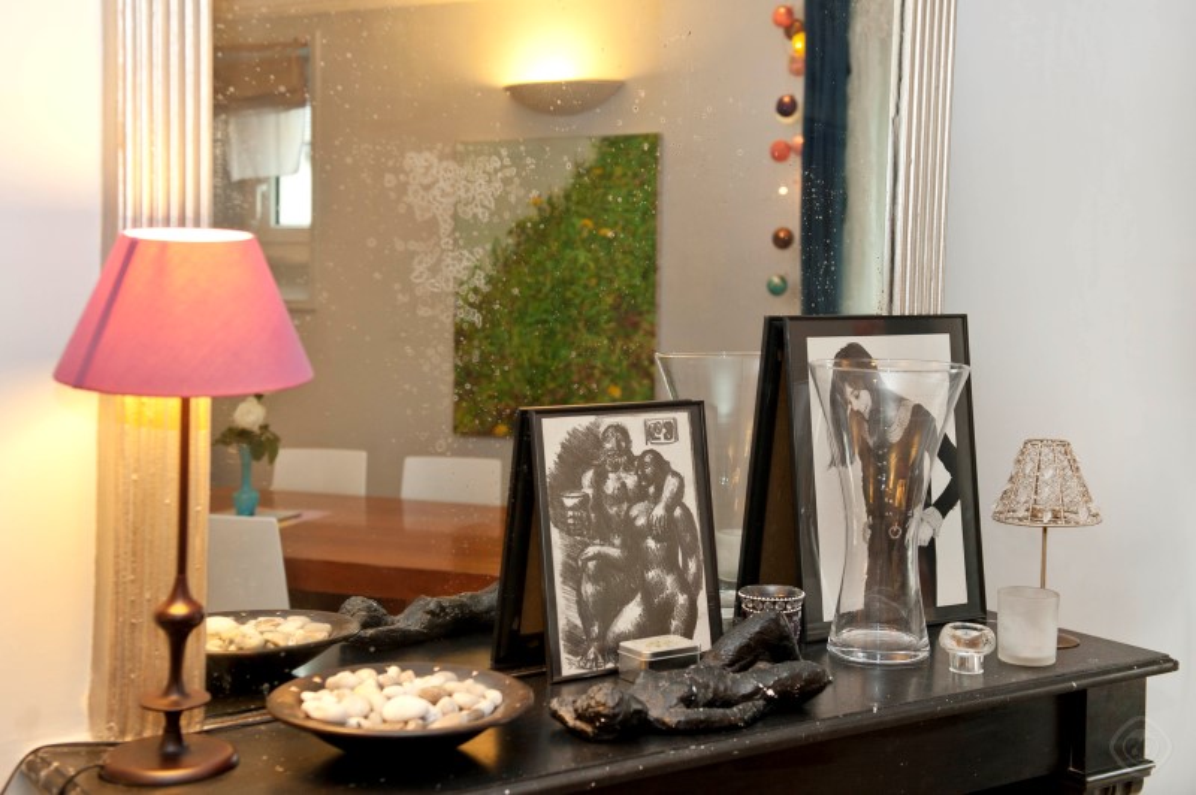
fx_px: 1394
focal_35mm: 42
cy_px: 398
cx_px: 598
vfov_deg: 31.8
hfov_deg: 46.4
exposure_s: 1/30
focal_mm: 42
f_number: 3.5
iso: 400
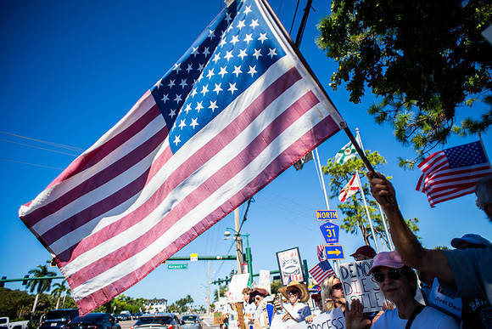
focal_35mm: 20
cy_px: 164
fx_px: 273
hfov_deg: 84.0
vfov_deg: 62.0
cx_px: 246
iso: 64
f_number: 6.3
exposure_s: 1/640
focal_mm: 20
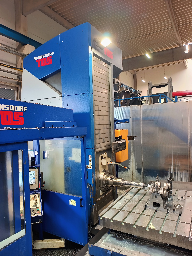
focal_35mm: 24
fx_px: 177
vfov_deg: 71.6
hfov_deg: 56.8
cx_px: 96
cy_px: 128
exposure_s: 1/100
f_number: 1.4
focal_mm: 5.89
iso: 635
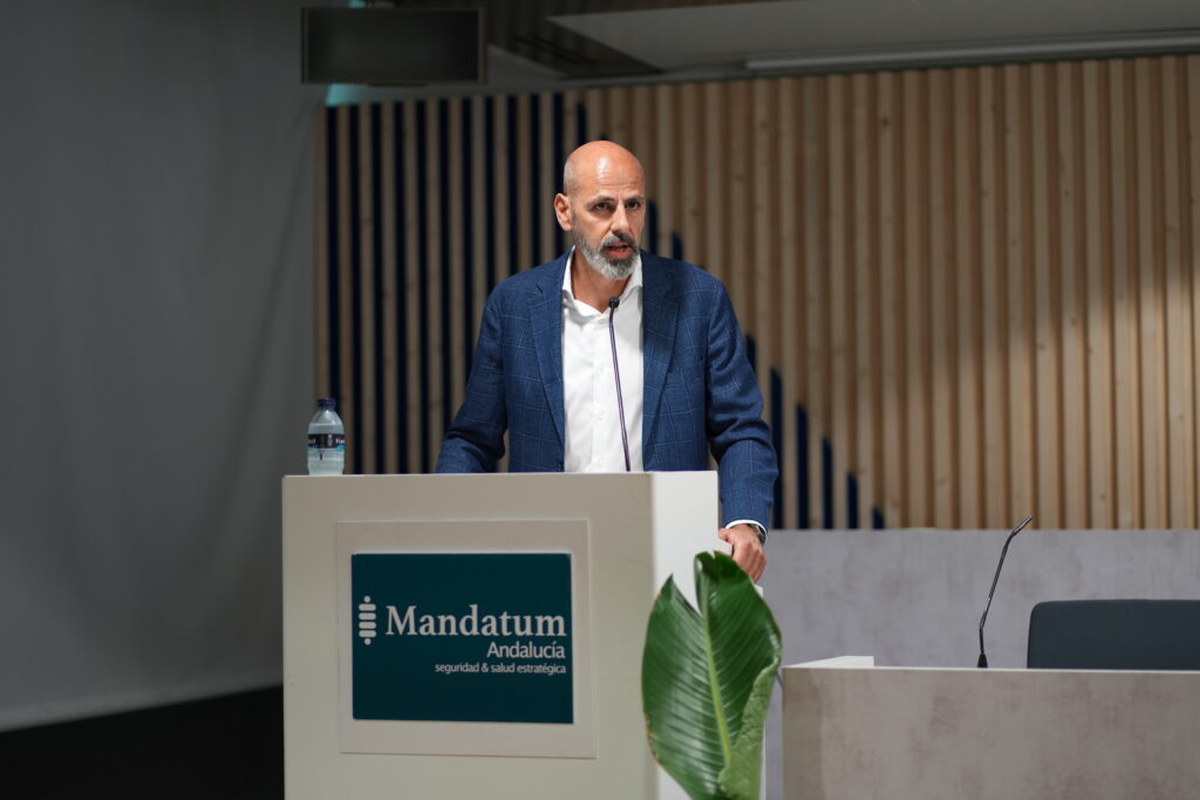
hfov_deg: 23.9
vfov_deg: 16.1
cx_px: 600
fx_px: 2834
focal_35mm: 85
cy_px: 400
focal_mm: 85
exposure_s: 1/100
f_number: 1.8
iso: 400
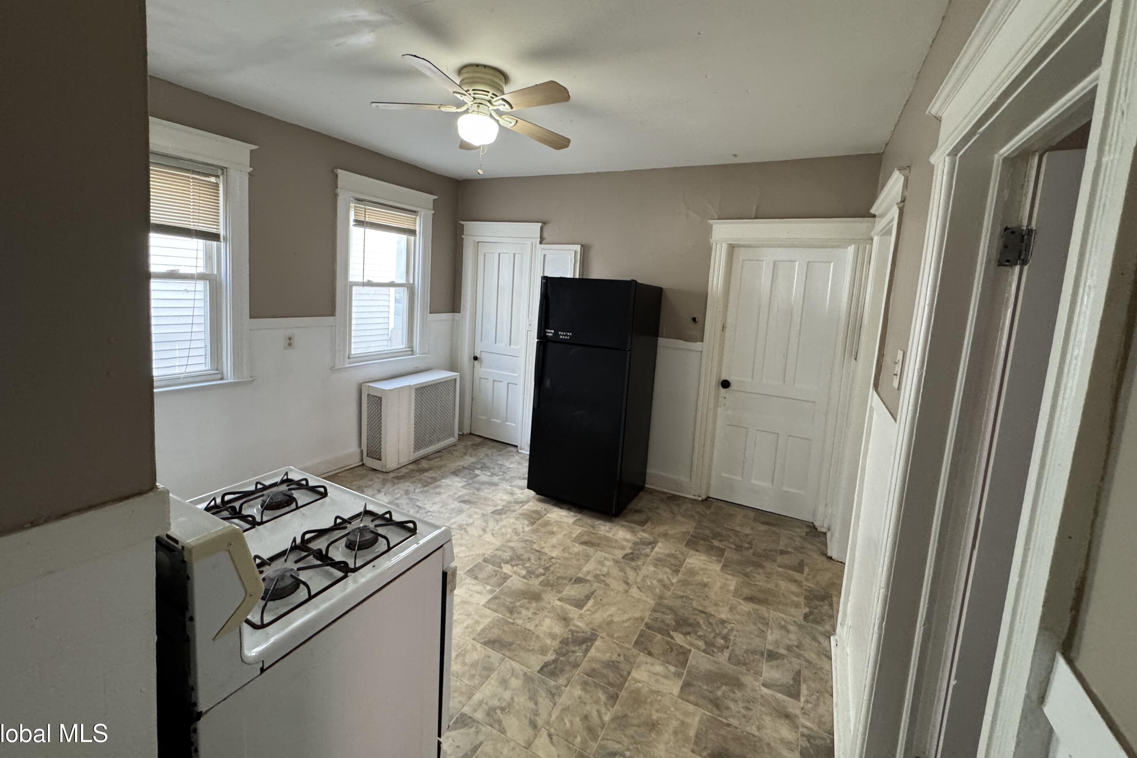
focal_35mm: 15
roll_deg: -3.9
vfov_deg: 77.0
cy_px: 334
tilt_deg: -5.5
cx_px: 564
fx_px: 474
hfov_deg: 100.4
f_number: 2.2
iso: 320
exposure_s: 1/60
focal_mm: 2.22
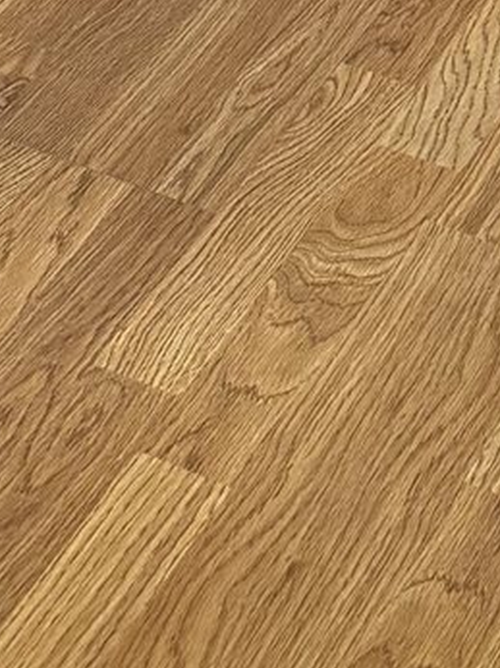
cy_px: -1180
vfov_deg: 10.0
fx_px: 3085
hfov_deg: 9.3
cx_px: 216
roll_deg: +0.8
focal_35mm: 160
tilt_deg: -12.6
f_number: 1.78
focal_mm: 6.76
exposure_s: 1/120
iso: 320
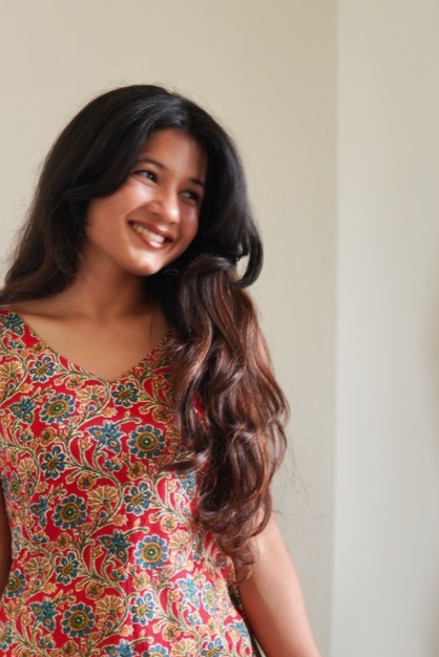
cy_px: 429
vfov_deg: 22.1
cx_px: 117
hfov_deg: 14.8
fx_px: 1681
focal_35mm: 92
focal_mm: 30
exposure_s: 1/40
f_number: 1.4
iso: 160
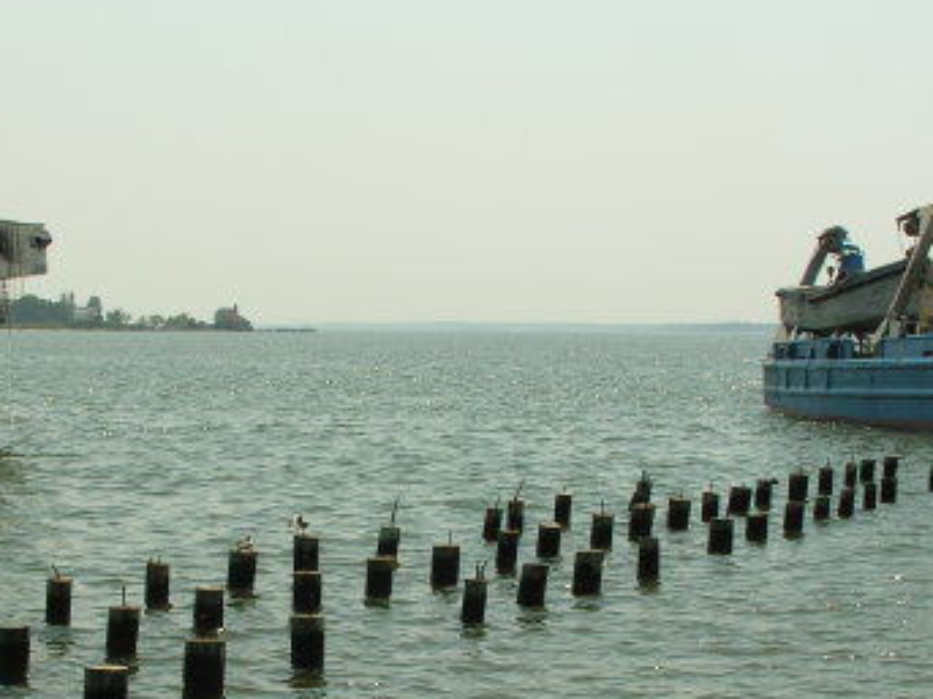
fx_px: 2560
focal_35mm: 95
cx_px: 283
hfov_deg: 20.6
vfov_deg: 15.4
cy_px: 639
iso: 50
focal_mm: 9.5
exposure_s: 1/252
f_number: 7.1
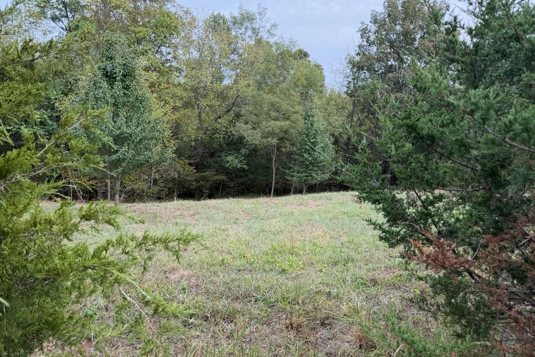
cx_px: 259
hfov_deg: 69.4
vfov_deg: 49.5
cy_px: 180
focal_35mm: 26
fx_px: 386
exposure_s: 1/617
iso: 100
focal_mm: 6.76
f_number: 1.78
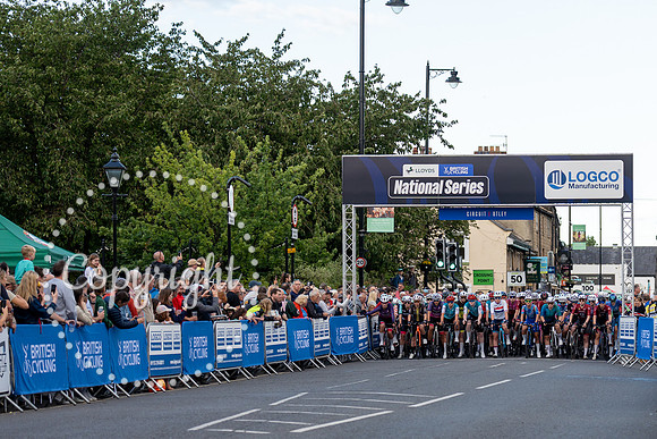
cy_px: 366
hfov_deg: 17.4
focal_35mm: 117
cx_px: 488
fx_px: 2132
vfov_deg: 11.7
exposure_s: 1/1000
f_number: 3.2
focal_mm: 70
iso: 250
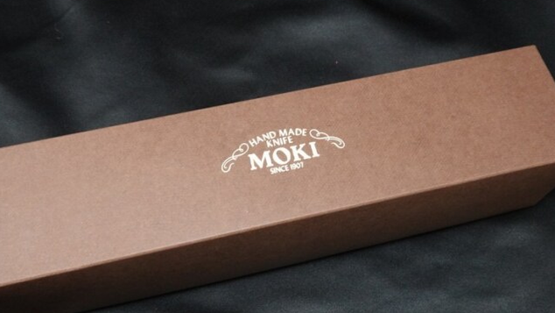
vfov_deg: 32.0
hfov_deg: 54.0
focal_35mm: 37
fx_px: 545
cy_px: 174
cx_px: 278
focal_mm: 13.03
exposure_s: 1/40
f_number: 11
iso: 2000
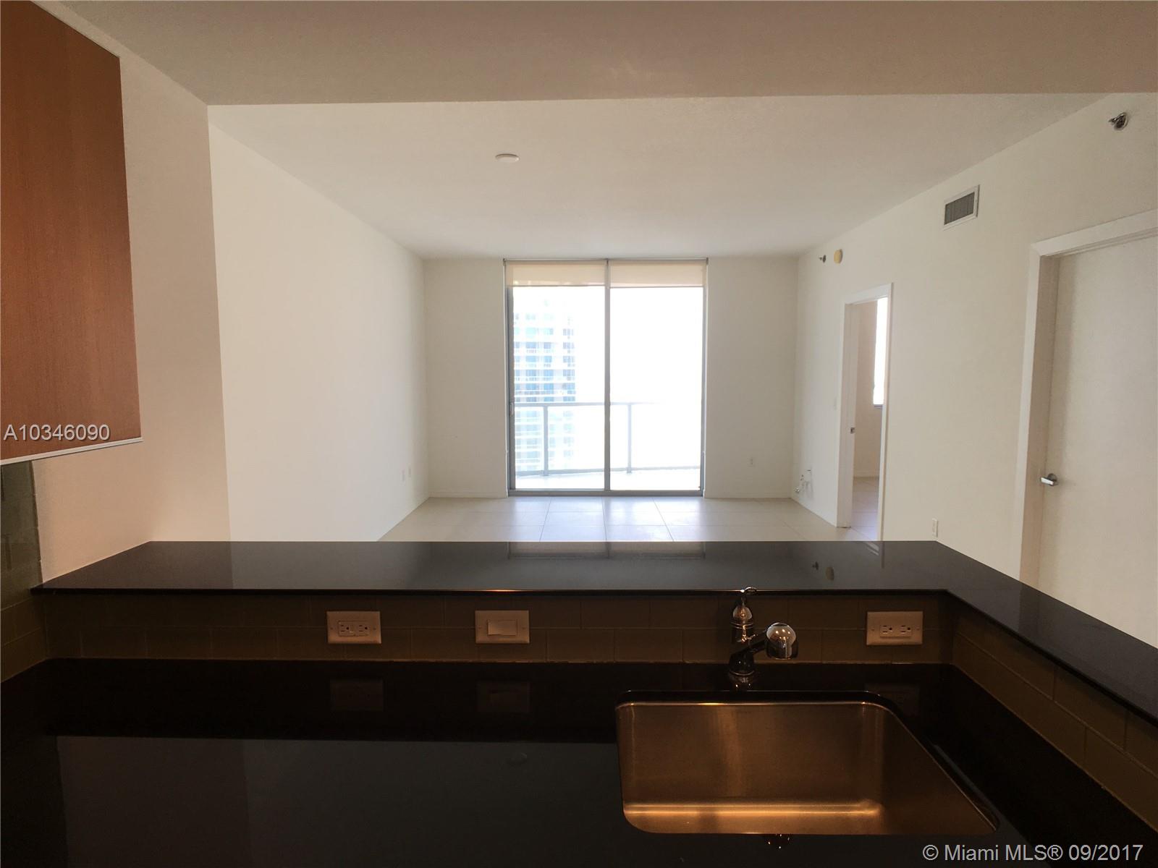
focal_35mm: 29
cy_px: 434
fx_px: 970
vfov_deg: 48.2
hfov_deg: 61.7
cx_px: 579
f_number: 2.2
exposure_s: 1/60
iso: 25
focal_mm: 4.15
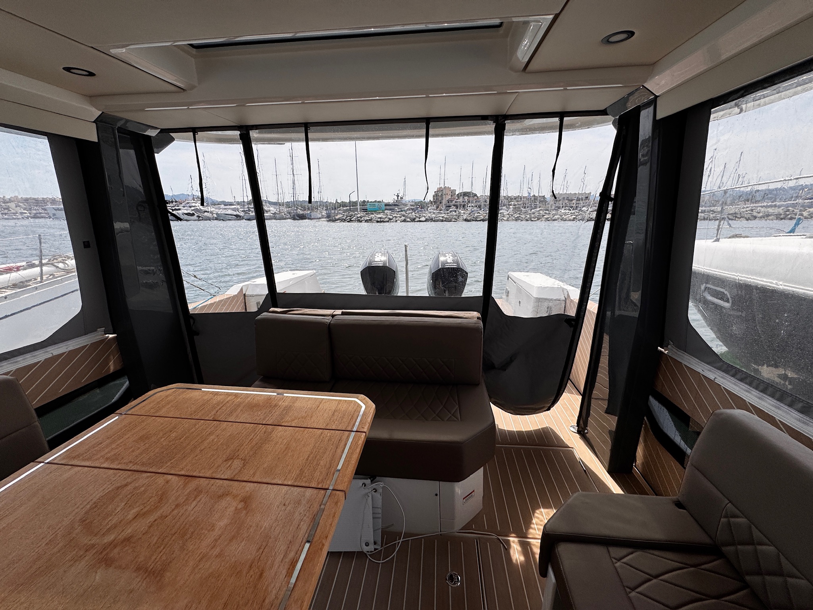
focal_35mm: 14
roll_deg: +0.6
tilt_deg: -15.3
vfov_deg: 85.7
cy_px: 305
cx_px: 406
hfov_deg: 102.1
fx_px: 329
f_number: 2.2
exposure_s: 1/2208
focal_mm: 2.22
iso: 50
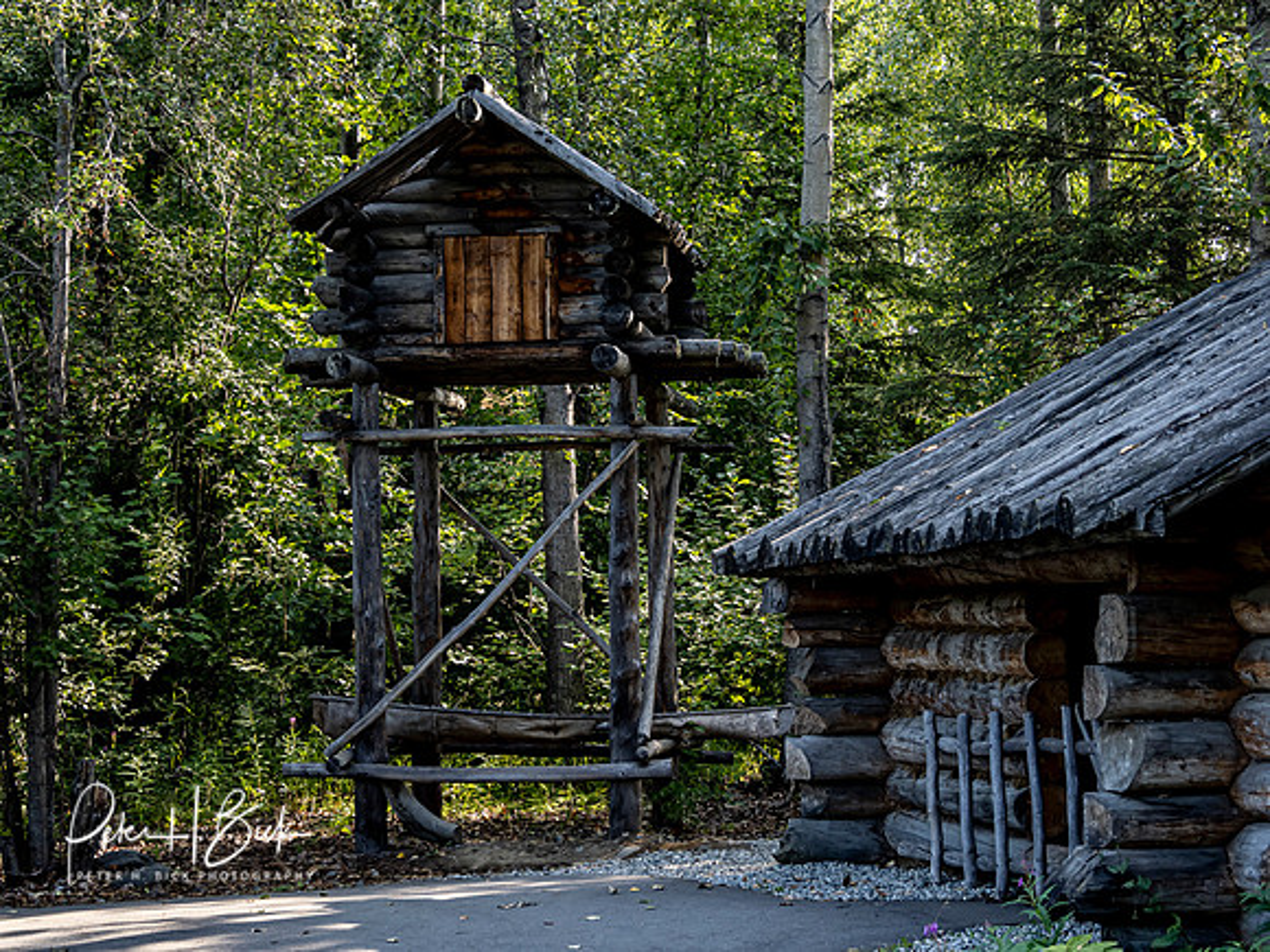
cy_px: 476
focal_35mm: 68
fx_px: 2495
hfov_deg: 28.6
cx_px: 635
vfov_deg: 21.6
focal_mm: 34
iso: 400
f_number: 5.6
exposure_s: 1/160
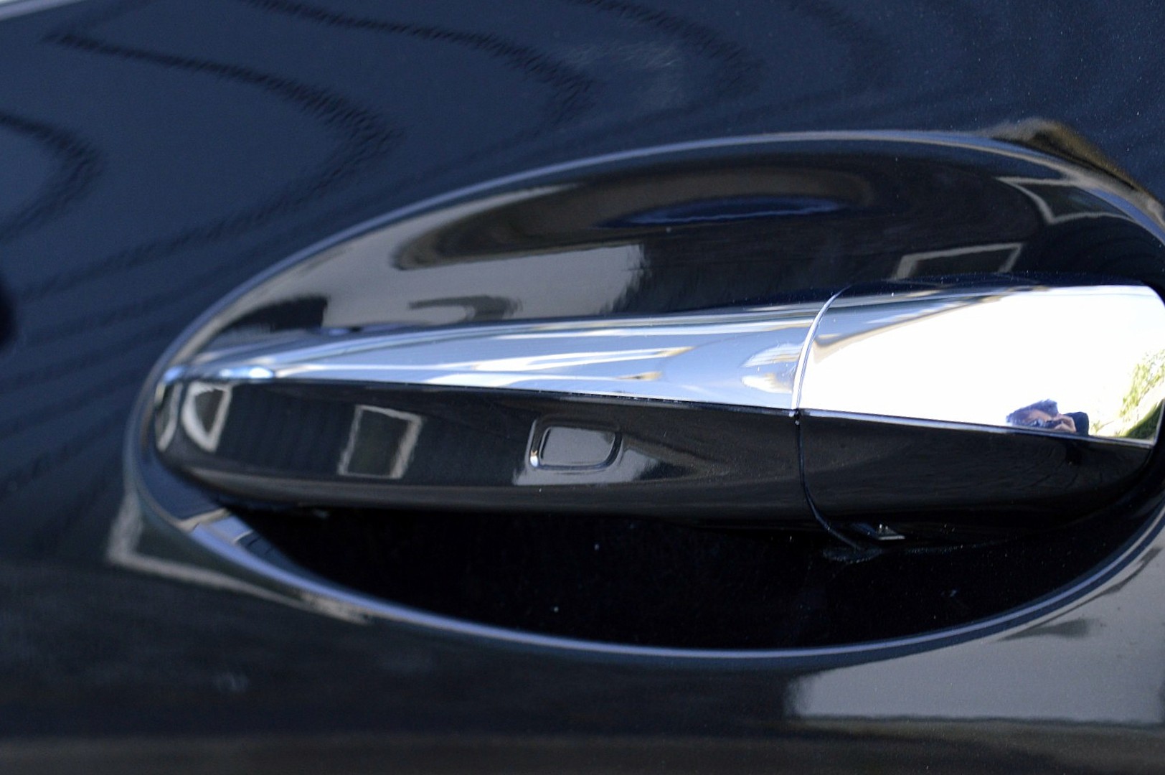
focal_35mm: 60
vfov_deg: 22.6
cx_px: 582
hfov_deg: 33.4
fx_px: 1940
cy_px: 388
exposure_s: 1/60
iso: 500
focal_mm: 40
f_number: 8
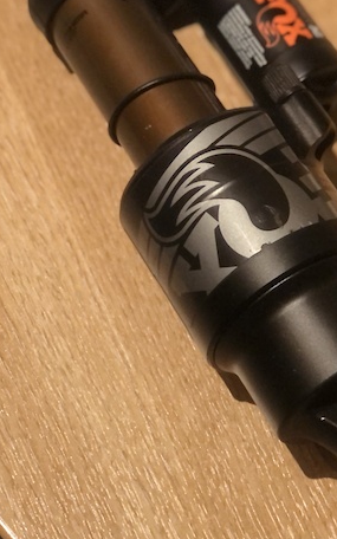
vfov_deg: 19.6
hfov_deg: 12.3
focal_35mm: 106
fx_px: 1558
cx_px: 252
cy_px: 201
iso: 500
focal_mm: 6.6
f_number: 2.8
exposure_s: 1/33
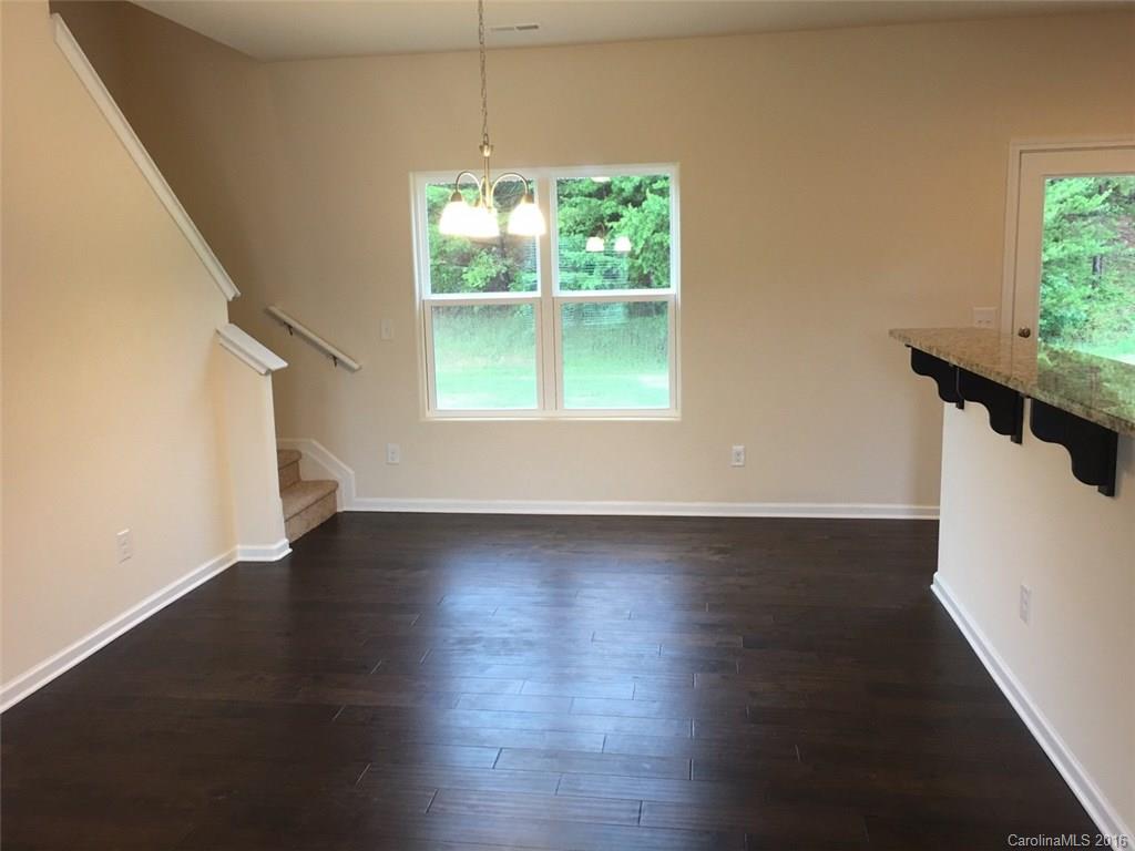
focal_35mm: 29
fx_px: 951
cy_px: 426
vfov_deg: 48.2
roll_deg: +0.8
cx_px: 568
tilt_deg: -7.1
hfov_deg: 61.7
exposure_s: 1/15
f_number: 2.2
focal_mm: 4.15
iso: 50
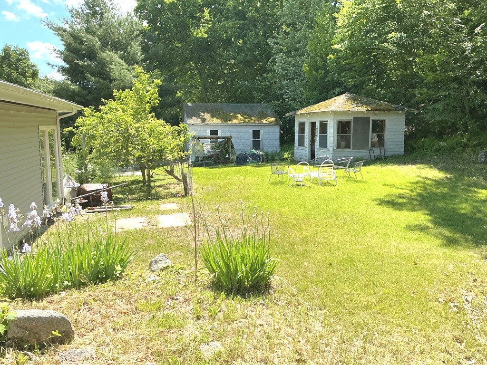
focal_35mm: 29
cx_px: 244
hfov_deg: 61.7
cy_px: 182
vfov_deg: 48.2
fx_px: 408
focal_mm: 3
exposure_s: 1/816
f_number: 1.8
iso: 25
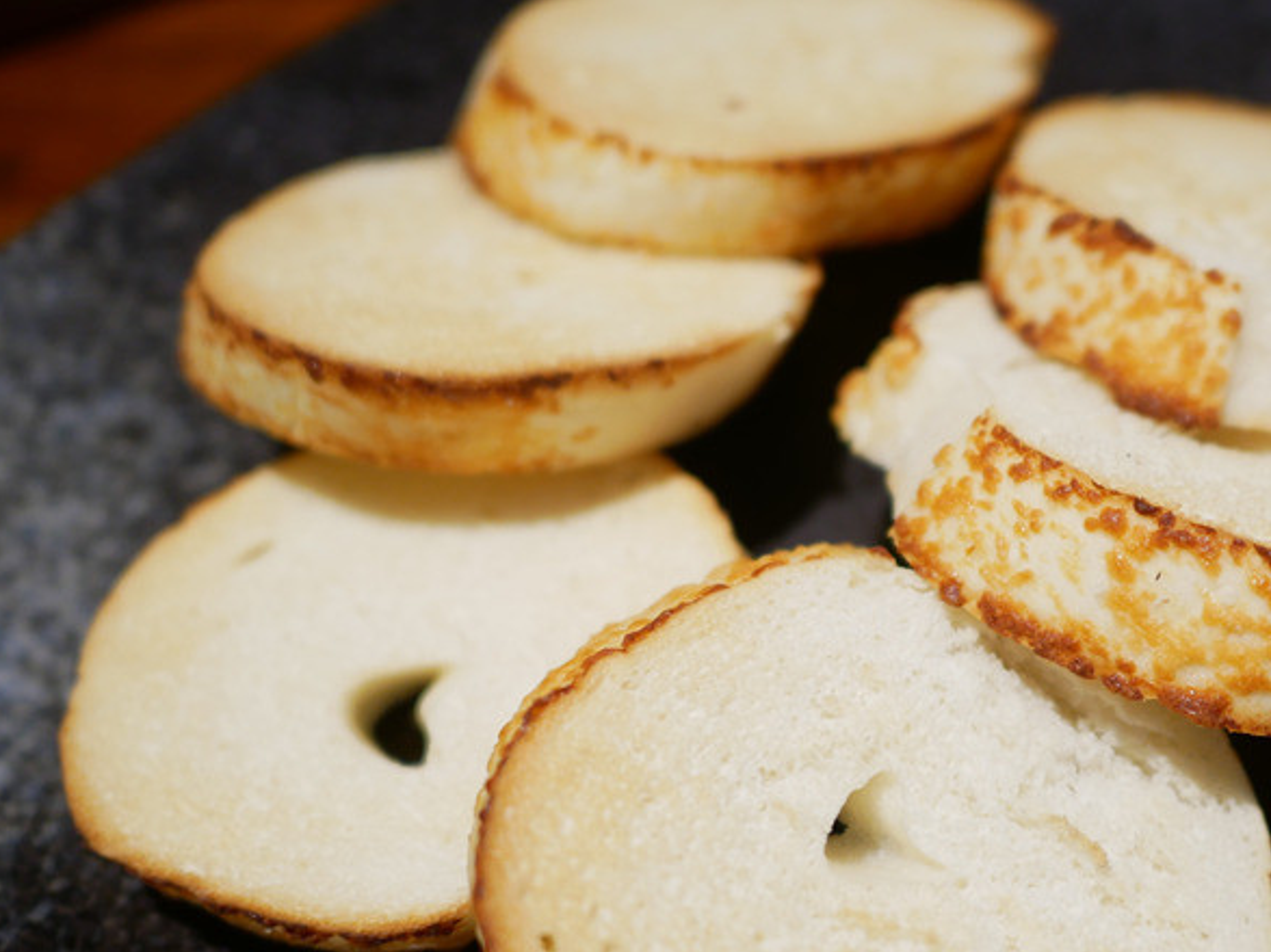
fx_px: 1689
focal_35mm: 46
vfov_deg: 31.2
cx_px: 929
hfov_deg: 40.3
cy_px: 644
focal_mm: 15
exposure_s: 1/60
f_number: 1.7
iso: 250
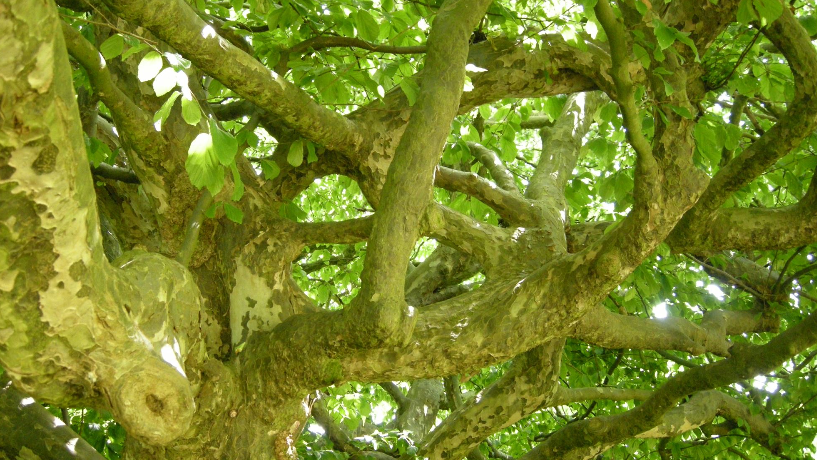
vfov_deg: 30.4
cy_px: 259
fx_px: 845
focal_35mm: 39
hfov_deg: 51.6
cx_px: 408
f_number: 2.7
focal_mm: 7.5
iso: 400
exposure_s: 1/45.4
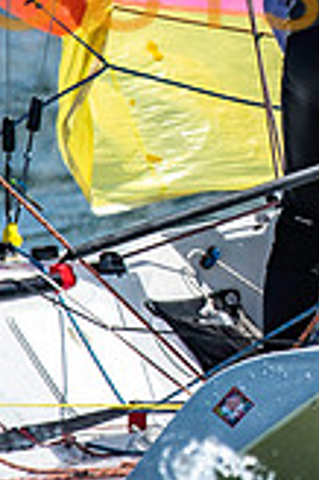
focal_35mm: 1595
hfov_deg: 0.9
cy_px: -31
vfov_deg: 1.3
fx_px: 21243
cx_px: 603
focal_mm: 300
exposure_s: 1/5000
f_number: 5
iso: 500
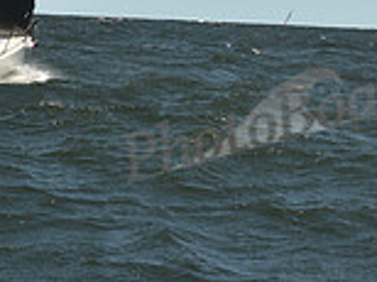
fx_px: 2762
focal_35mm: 254
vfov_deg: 5.7
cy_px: -223
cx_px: -4
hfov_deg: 7.8
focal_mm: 70
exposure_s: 1/800
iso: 250
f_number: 9
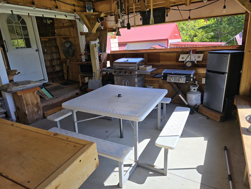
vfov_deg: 58.9
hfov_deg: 73.9
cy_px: 94
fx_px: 167
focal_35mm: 23
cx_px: 126
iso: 12
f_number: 1.7
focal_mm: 6.3
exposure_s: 1/296
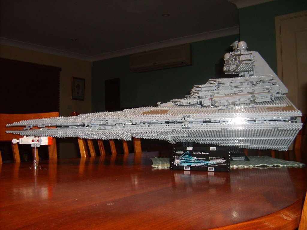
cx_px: 154
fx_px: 310
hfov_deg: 52.6
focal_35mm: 35
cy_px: 115
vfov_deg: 40.7
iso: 100
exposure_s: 1/45
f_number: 2.8
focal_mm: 5.8
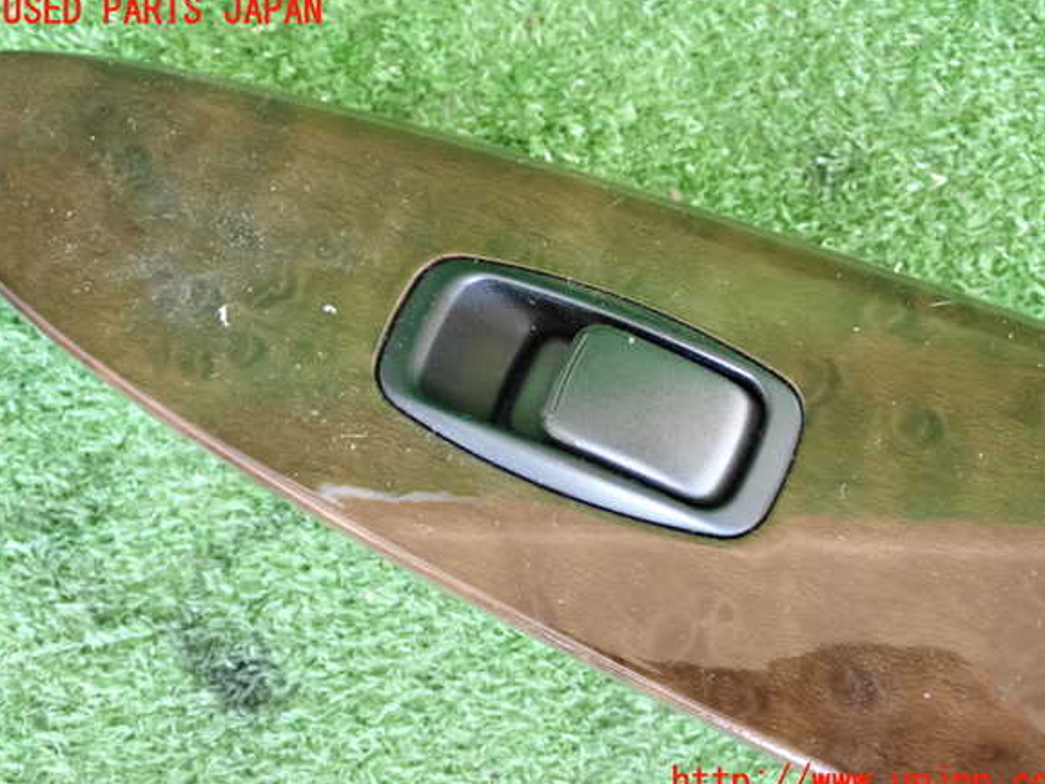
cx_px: 537
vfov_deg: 29.7
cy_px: 397
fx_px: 1479
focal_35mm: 49
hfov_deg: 38.9
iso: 2500
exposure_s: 1/60
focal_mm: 8.4
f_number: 3.1
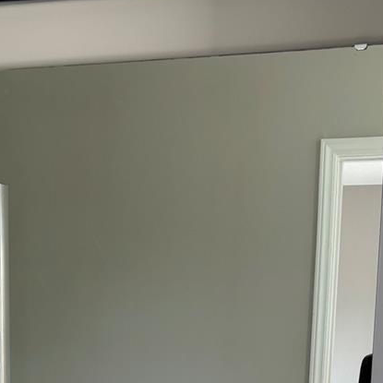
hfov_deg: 20.3
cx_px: 130
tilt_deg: -11.0
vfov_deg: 18.7
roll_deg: -1.2
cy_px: 523
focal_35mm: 85
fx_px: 1064
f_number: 1.6
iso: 50
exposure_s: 1/121
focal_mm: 5.96
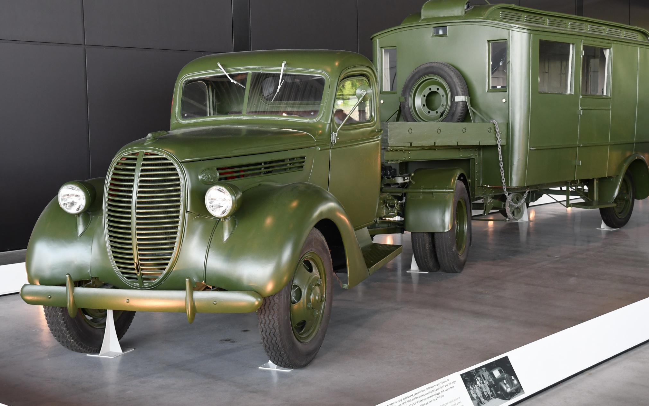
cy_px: 170
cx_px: 376
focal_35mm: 51
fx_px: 902
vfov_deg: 25.3
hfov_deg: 39.5
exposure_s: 1/160
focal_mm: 28
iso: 800
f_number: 5
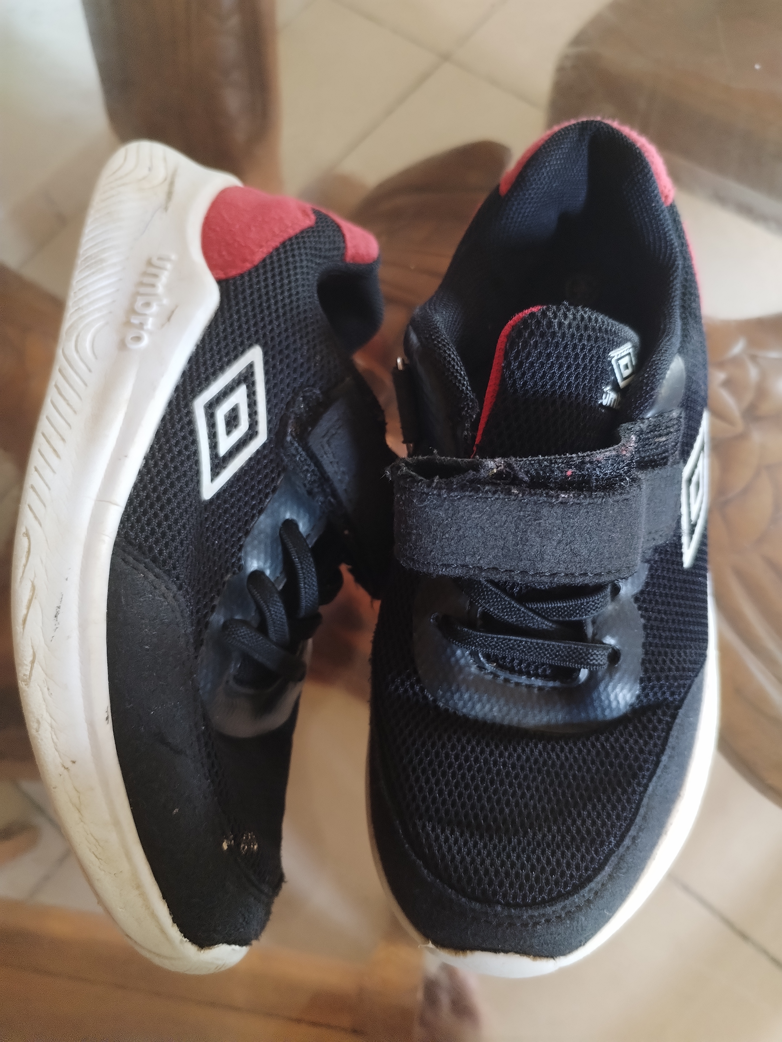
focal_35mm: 29
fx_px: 874
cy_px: 521
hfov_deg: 48.2
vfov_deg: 61.7
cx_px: 391
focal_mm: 4.75
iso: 669
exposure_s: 1/25
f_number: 1.8
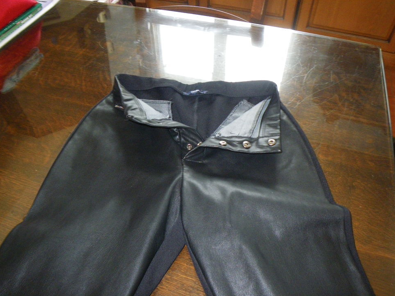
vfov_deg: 48.2
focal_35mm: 29
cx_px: 198
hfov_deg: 61.7
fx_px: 331
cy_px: 152
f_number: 3.5
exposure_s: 1/25
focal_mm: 5
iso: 400
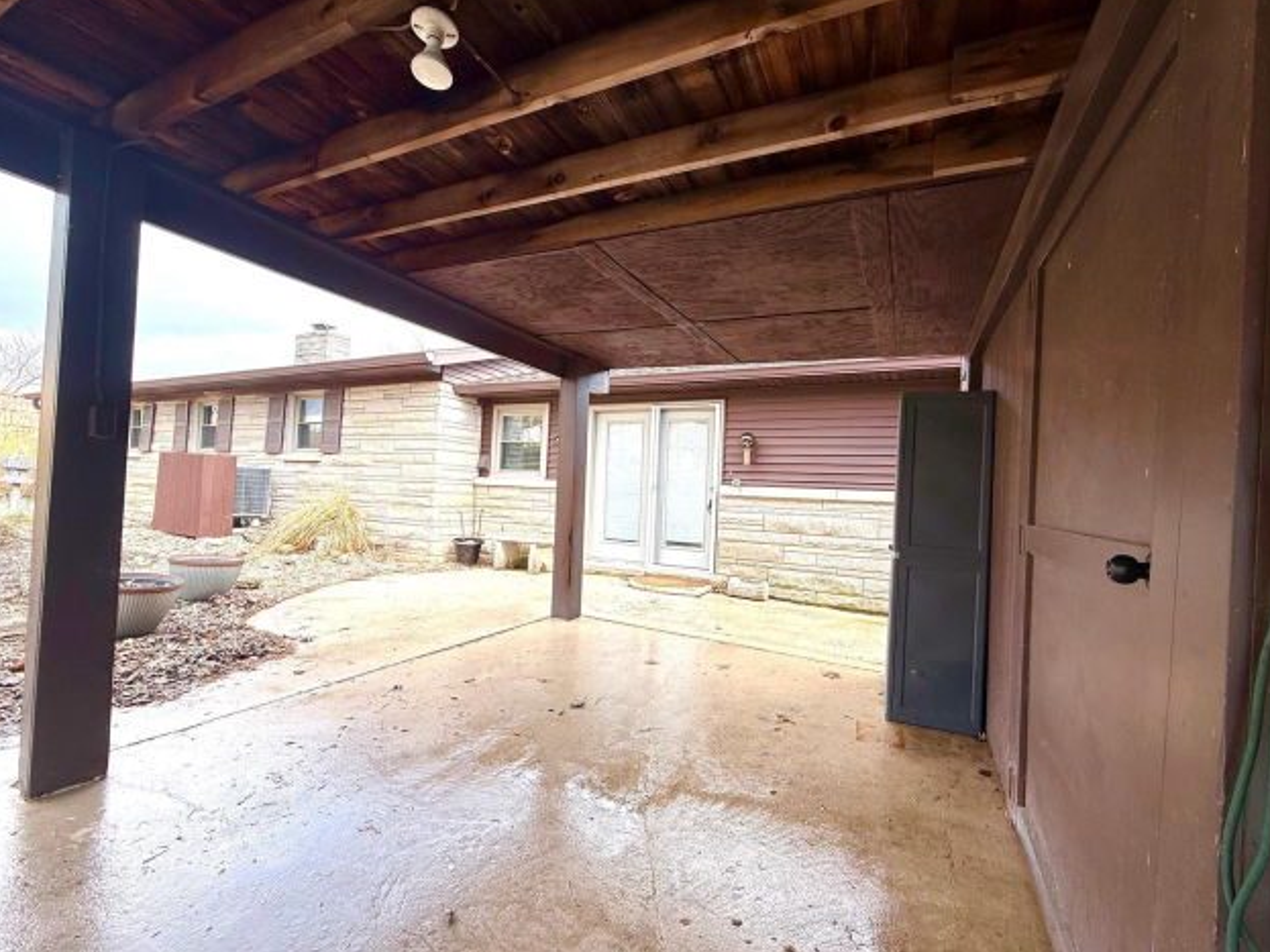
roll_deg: -1.8
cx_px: 672
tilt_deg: +1.2
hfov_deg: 98.1
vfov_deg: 81.7
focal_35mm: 15
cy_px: 485
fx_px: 550
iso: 50
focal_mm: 2.22
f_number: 2.2
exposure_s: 1/155
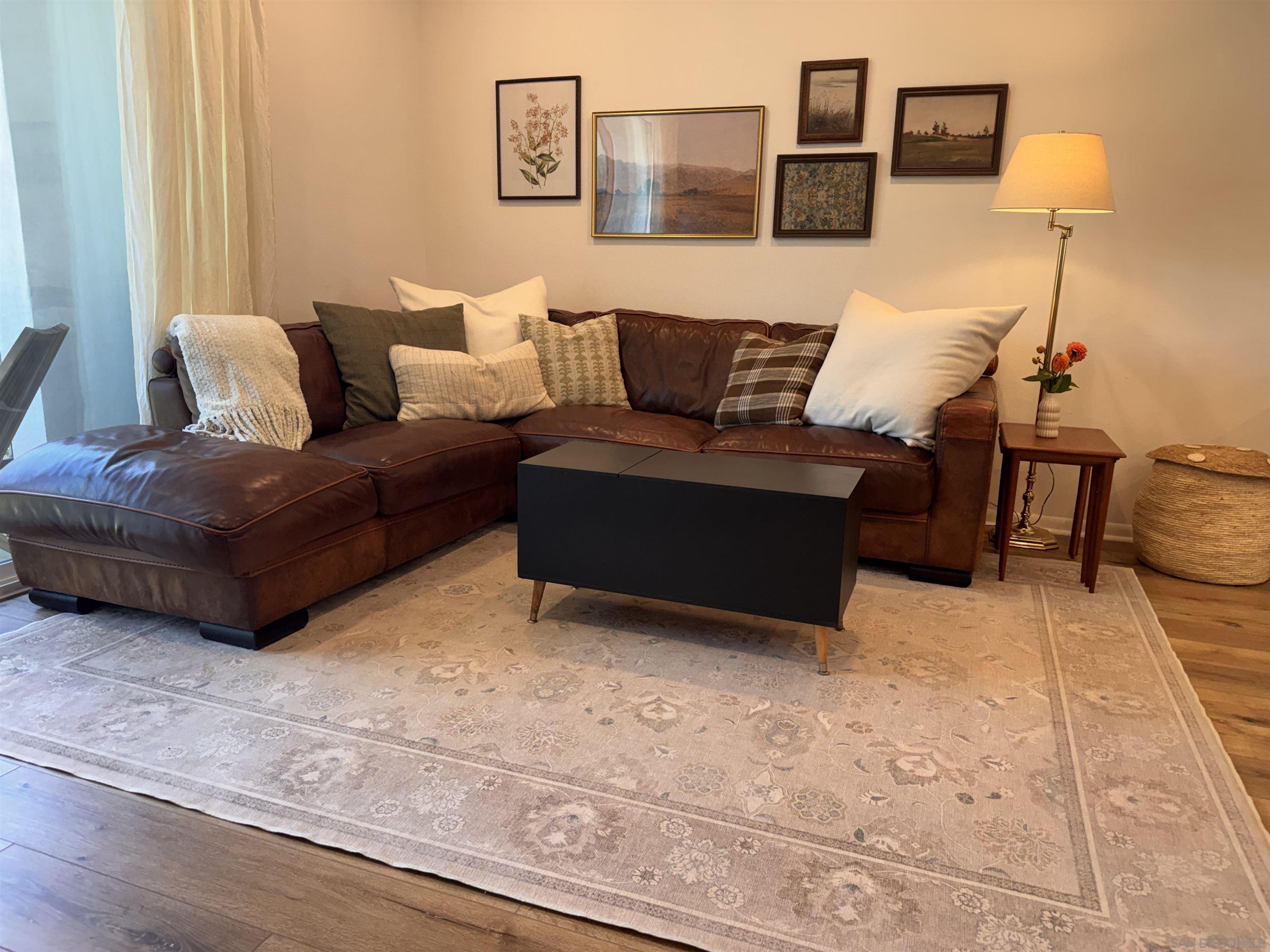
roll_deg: -2.0
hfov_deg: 71.6
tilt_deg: -13.6
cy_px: 476
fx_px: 881
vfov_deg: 56.8
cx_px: 635
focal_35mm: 24
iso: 200
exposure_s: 1/120
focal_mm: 6.76
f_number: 1.78
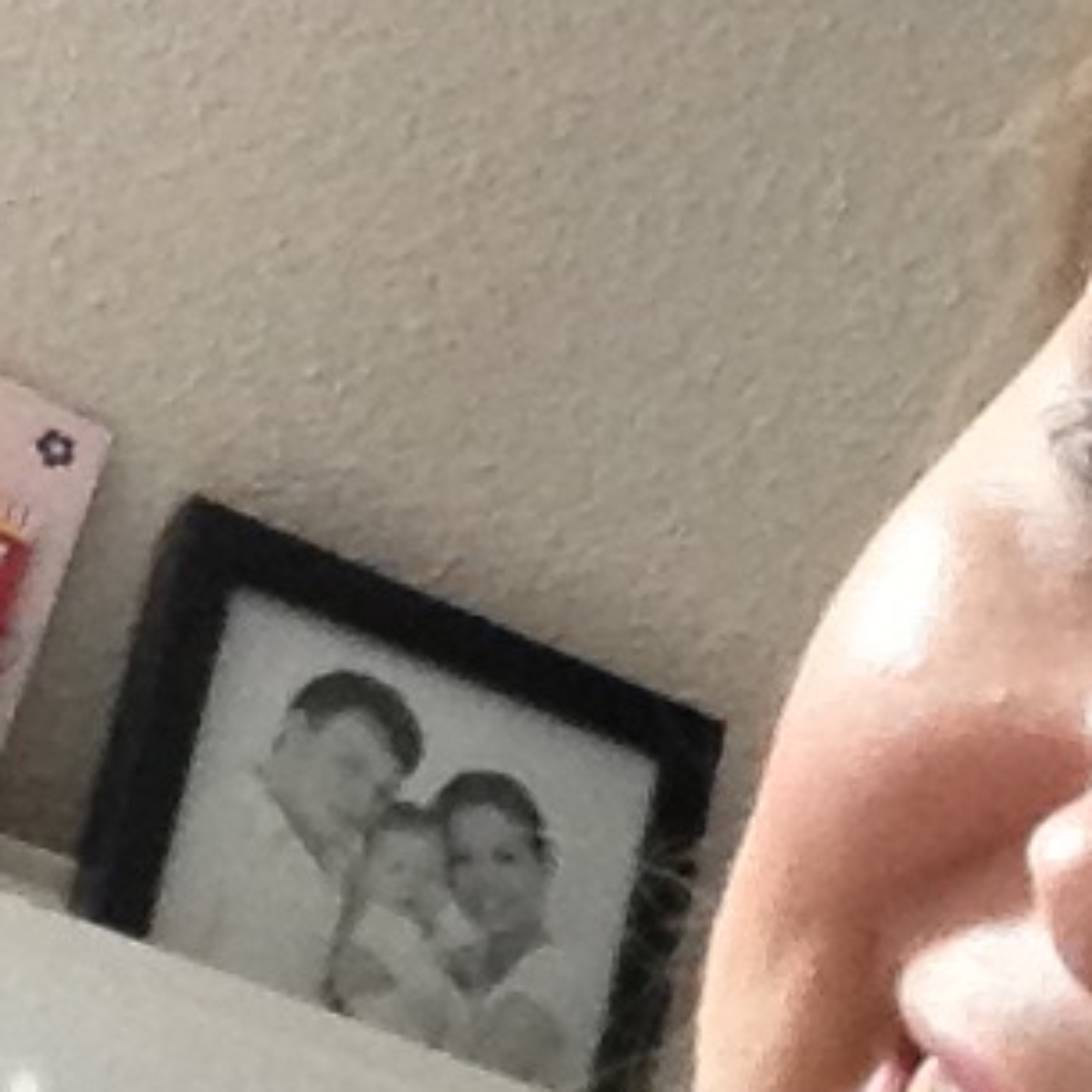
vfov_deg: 12.7
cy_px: 1686
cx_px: 1224
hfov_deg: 13.1
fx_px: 4640
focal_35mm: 130
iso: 250
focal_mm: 2.18
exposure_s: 1/15
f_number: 2.4
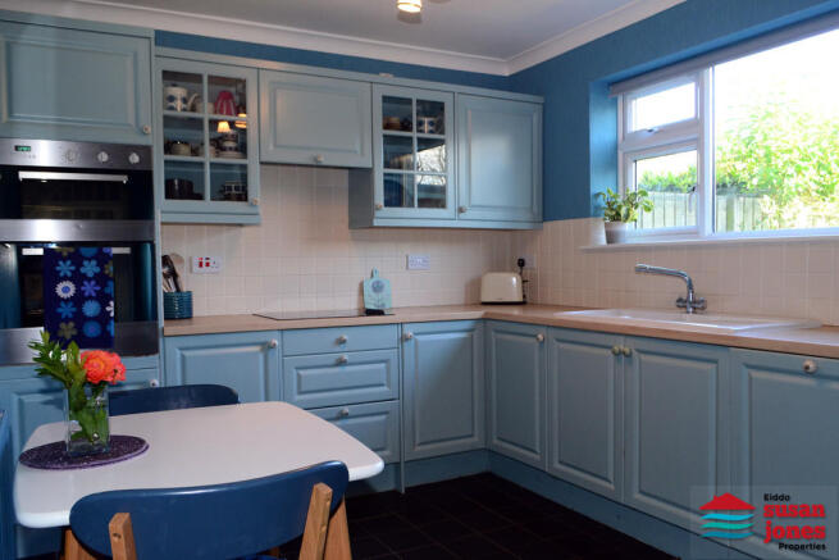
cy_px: 280
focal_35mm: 30
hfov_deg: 61.9
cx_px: 420
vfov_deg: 43.6
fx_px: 699
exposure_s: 1/60
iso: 800
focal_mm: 20
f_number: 6.3
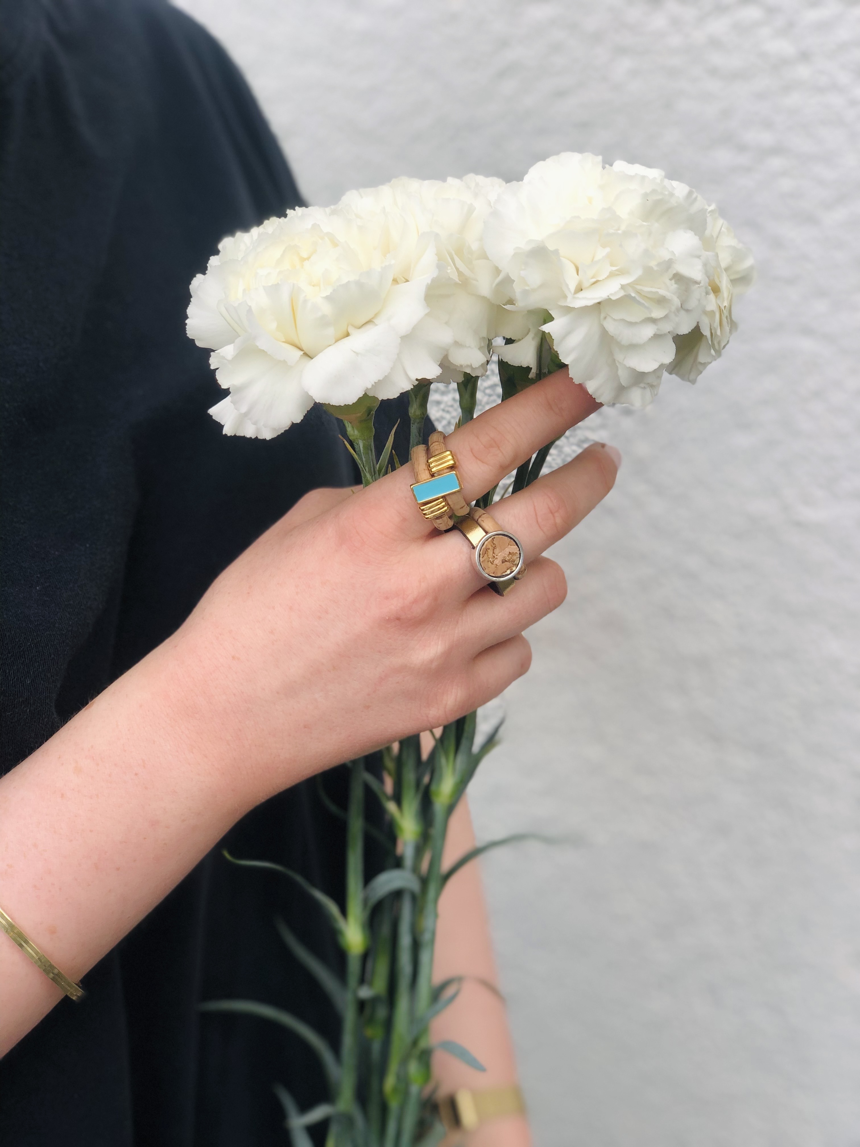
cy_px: 574
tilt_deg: -30.0
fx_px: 1723
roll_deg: +0.2
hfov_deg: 28.0
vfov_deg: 36.8
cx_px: 430
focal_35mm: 52
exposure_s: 1/120
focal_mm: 6
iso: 16
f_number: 2.4
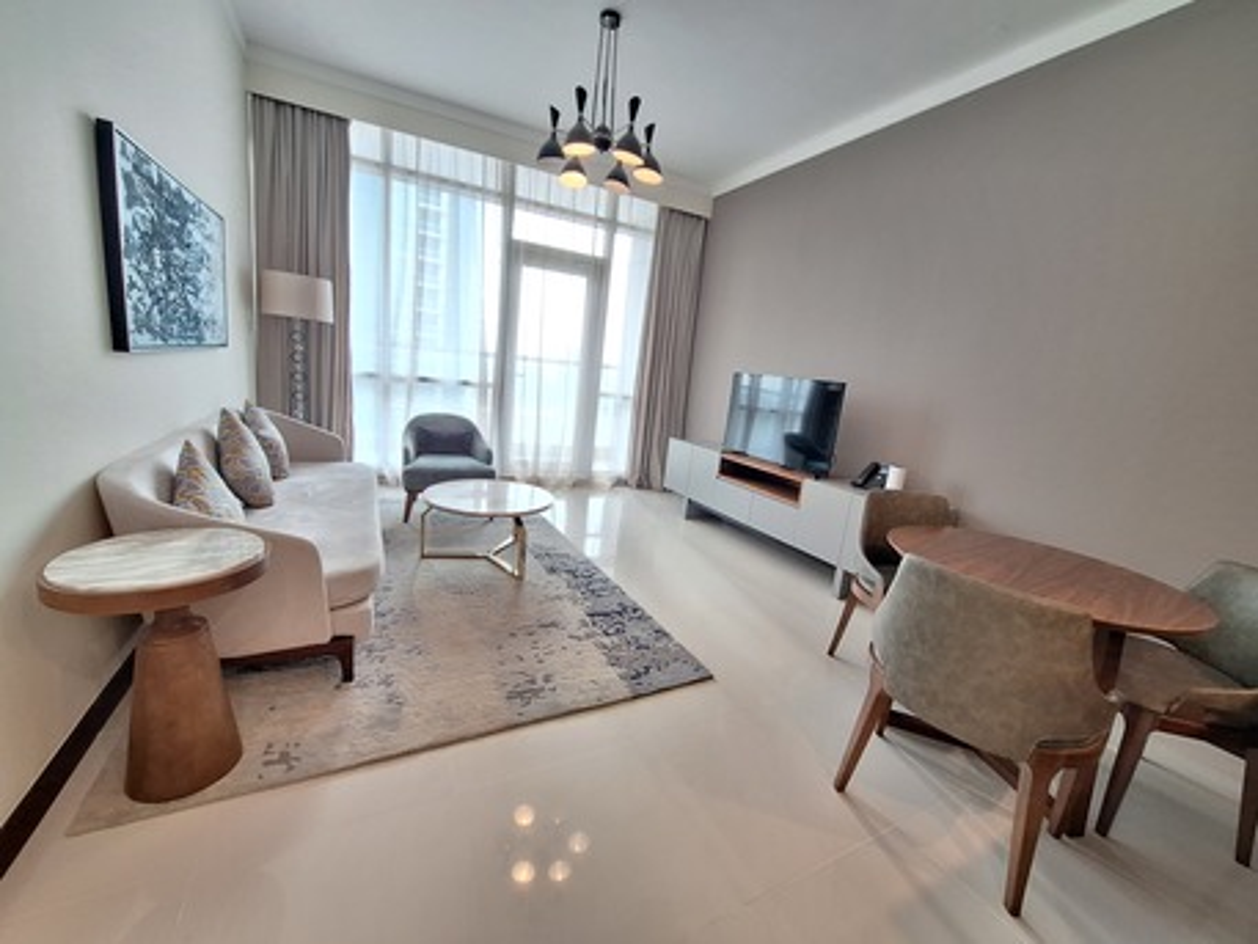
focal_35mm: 13
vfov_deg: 89.9
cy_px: 472
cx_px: 629
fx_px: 473
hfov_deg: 106.2
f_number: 2.2
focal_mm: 1.74
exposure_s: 1/33
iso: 160
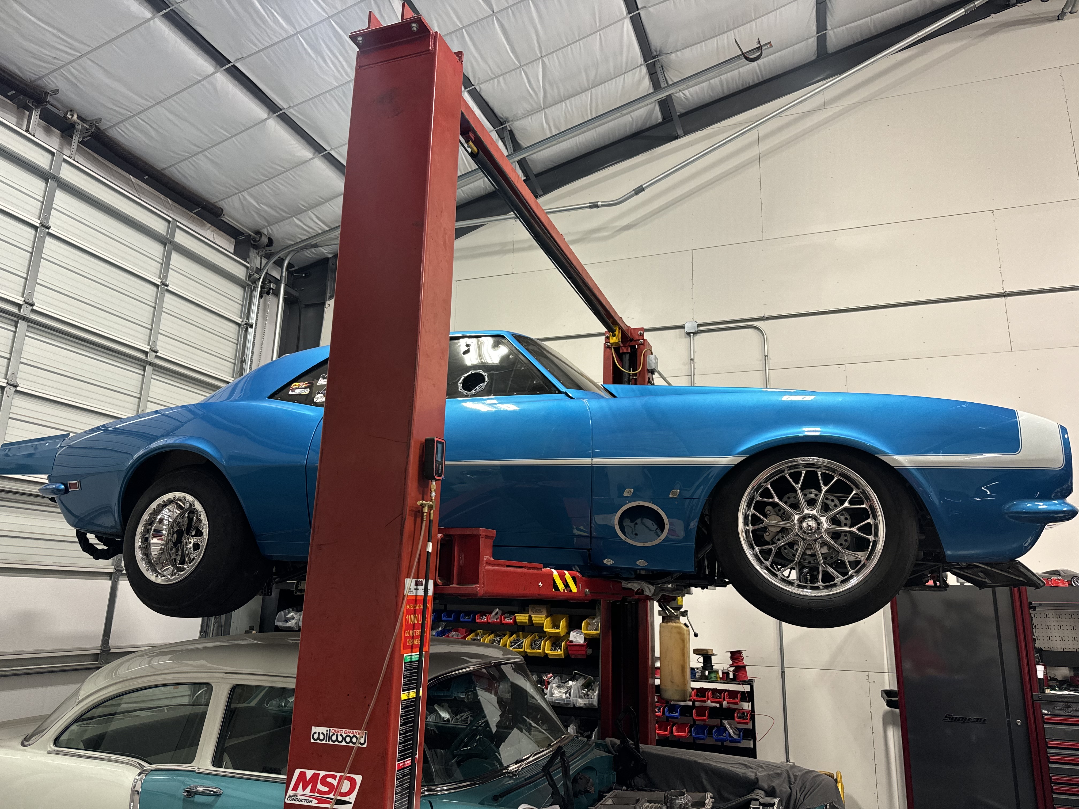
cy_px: 404
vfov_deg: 56.8
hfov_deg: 71.6
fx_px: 748
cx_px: 540
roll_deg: -0.7
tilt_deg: +13.1
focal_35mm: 24
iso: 160
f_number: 1.78
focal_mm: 6.76
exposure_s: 1/60
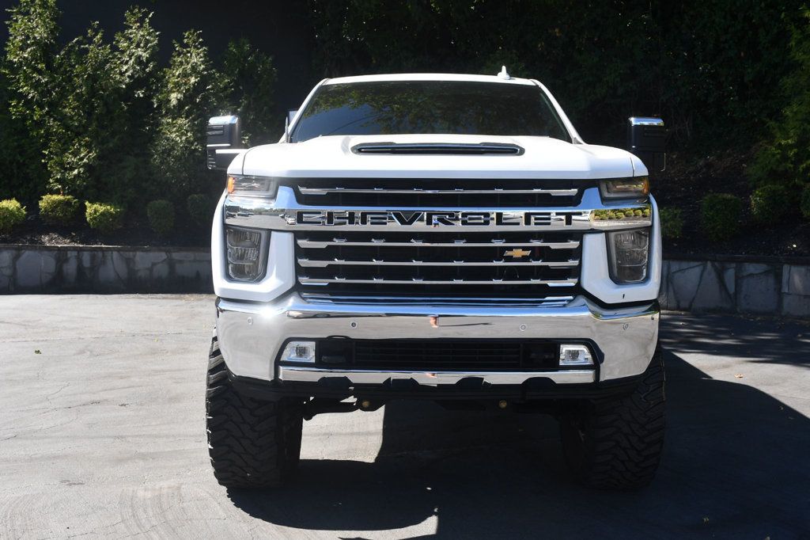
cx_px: 405
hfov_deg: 49.6
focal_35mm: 39
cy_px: 270
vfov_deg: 34.2
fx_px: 877
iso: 180
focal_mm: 26
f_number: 8
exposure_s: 1/250
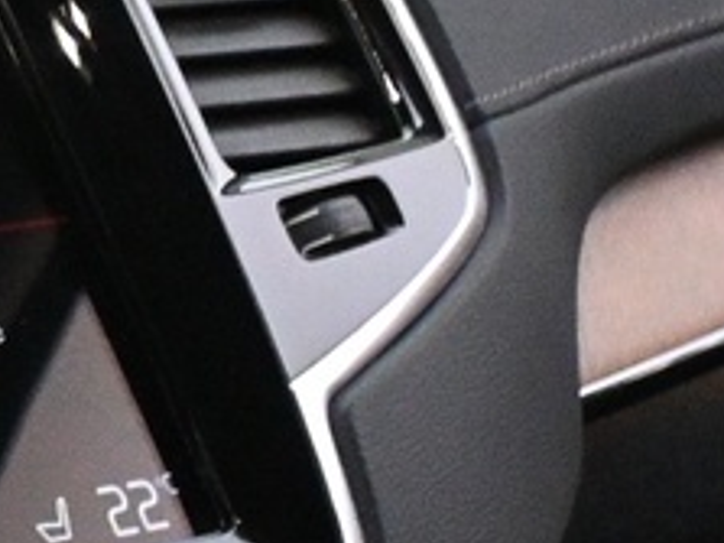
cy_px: 553
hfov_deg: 6.4
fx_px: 5795
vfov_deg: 5.3
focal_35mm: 277
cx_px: -1581
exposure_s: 1/50
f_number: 4.5
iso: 4000
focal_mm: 26.5
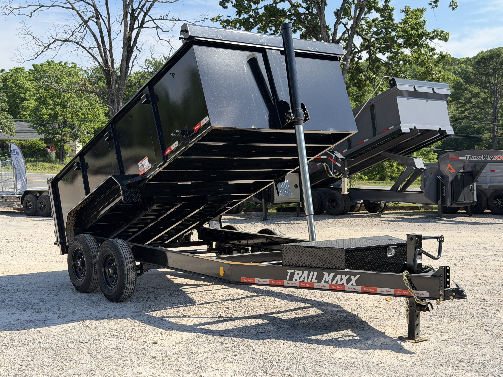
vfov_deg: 30.3
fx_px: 697
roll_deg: +1.3
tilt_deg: -2.5
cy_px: 188
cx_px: 252
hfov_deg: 39.7
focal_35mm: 48
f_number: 1.78
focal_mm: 6.76
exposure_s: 1/2976
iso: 80
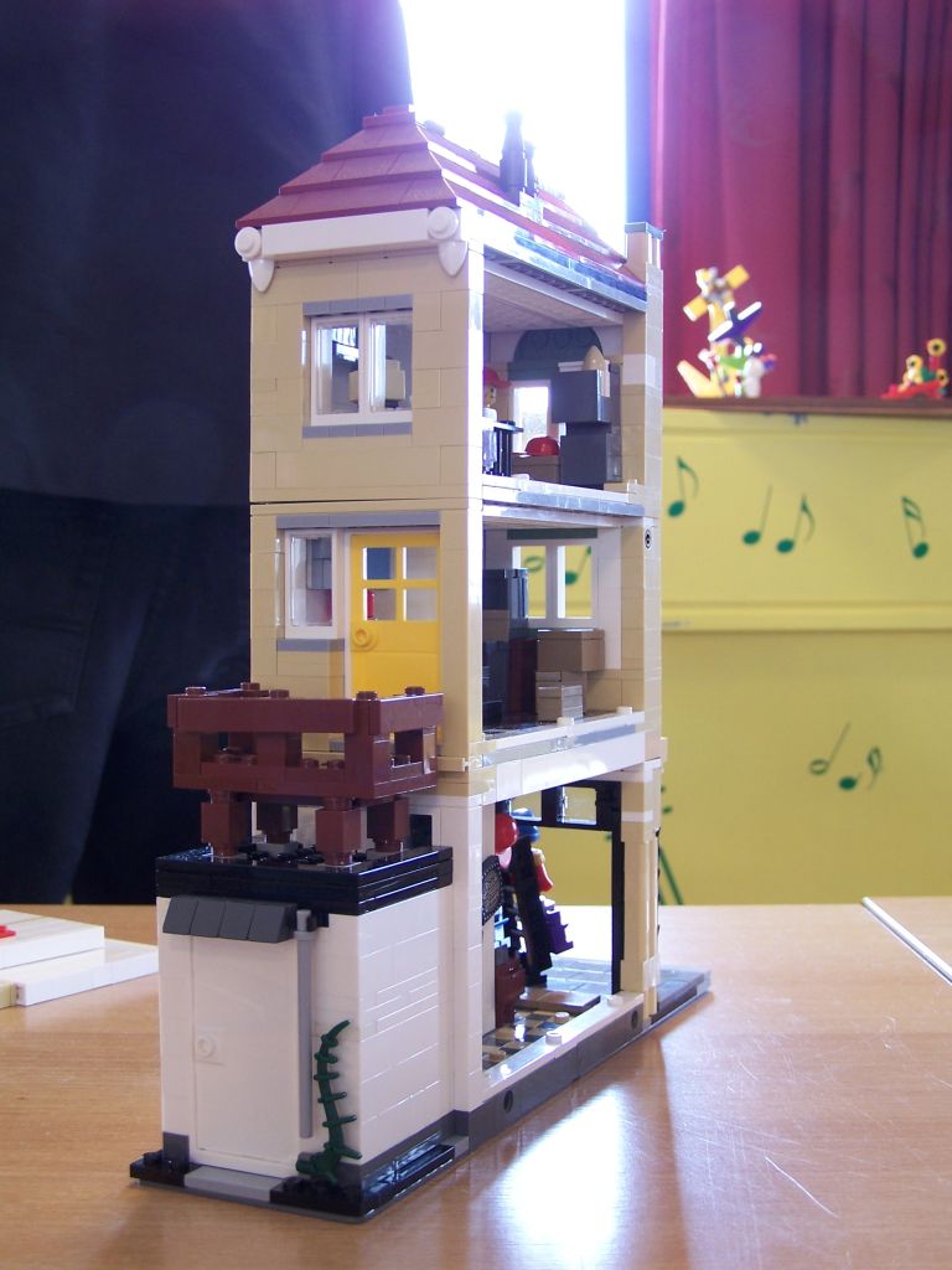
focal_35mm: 43
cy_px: 635
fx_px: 1577
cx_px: 476
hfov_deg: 33.6
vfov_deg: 43.9
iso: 80
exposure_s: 1/6
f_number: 2.9
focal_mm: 7.1
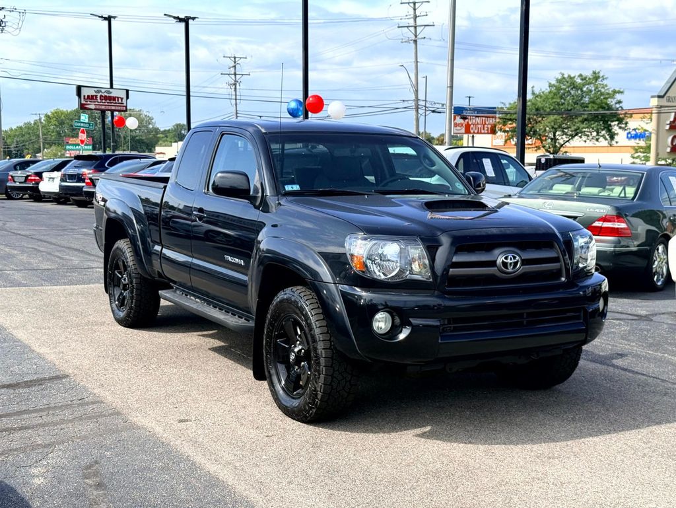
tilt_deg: -6.0
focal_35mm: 48
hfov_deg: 39.6
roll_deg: -0.1
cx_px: 338
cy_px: 254
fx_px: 938
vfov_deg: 30.3
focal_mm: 6.76
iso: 64
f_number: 1.78
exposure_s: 1/2865
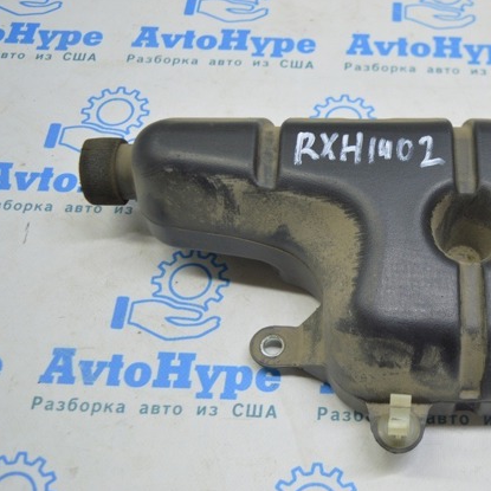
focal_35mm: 51
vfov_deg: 33.4
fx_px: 818
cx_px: 377
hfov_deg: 32.7
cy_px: 244
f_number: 4
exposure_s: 1/40
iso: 400
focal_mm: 26
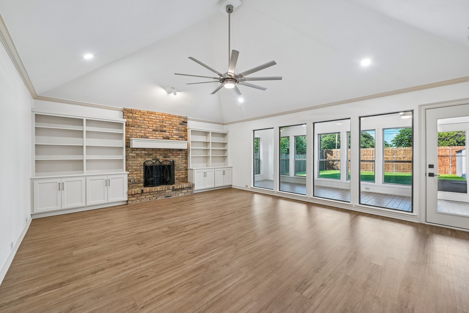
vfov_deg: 81.2
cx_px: 234
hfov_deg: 104.3
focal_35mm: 14
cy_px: 156
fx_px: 182
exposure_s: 1/20
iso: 400
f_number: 8
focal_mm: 14
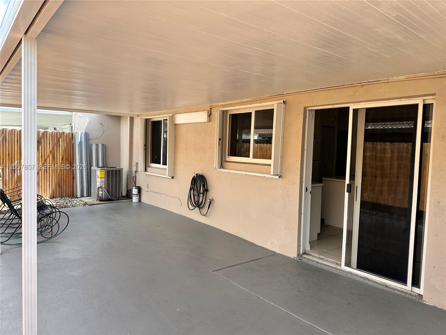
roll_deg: -1.7
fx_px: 309
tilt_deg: -3.1
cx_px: 223
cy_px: 168
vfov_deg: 56.8
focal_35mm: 24
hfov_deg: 71.6
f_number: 1.78
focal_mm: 6.86
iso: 80
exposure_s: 1/676
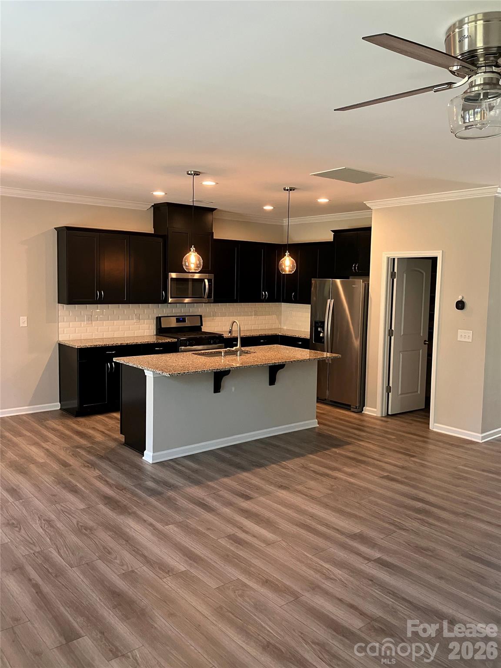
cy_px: 334
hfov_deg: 49.7
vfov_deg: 63.4
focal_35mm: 28
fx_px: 540
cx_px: 250
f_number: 1.8
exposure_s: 1/60
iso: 200
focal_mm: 3.99
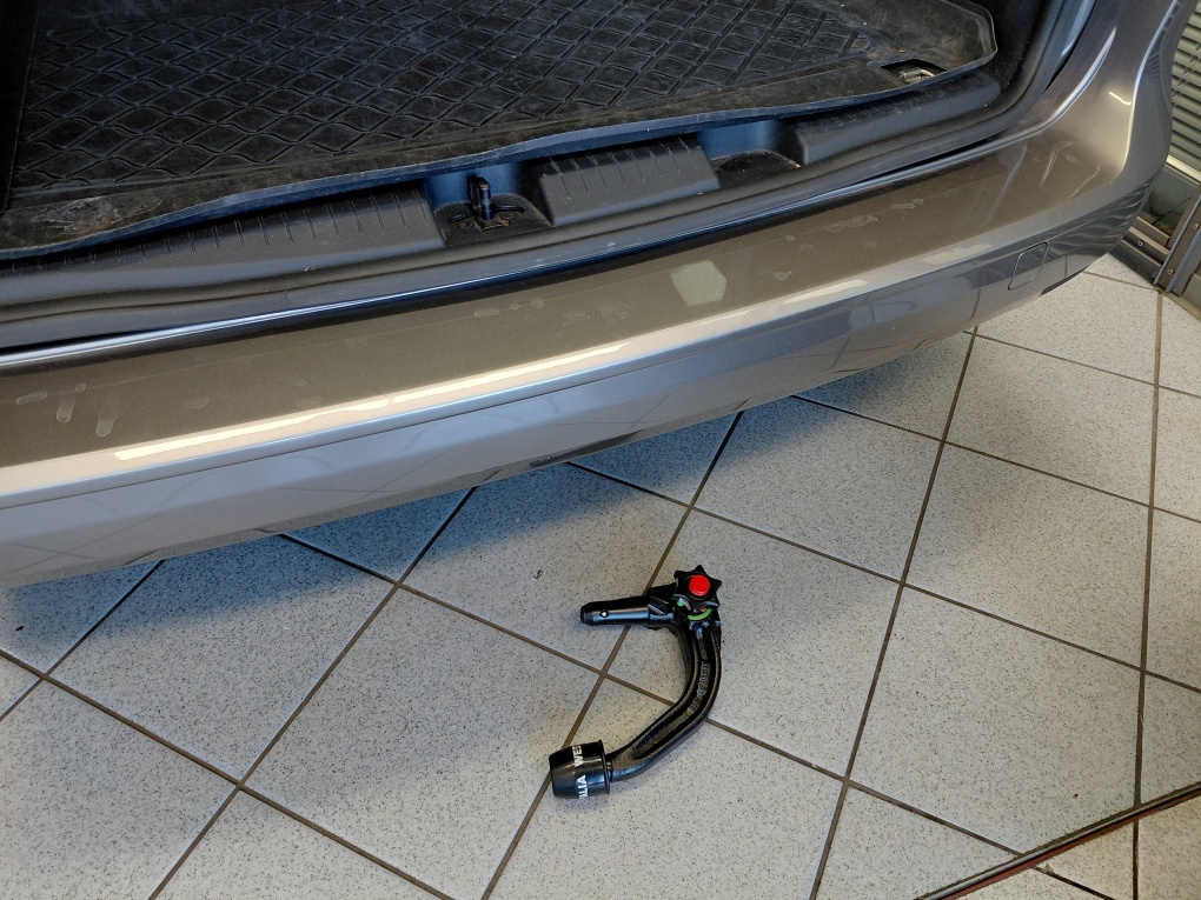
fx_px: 867
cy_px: 450
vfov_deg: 54.9
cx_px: 600
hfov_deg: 69.4
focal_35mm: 25
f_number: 1.8
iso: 200
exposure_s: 1/120
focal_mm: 4.69
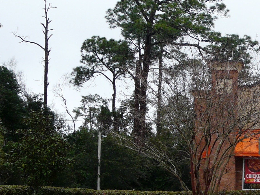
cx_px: 339
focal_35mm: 124
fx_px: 932
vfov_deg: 11.9
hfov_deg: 15.2
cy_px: 130
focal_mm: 7.2
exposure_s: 1/250
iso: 100
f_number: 4
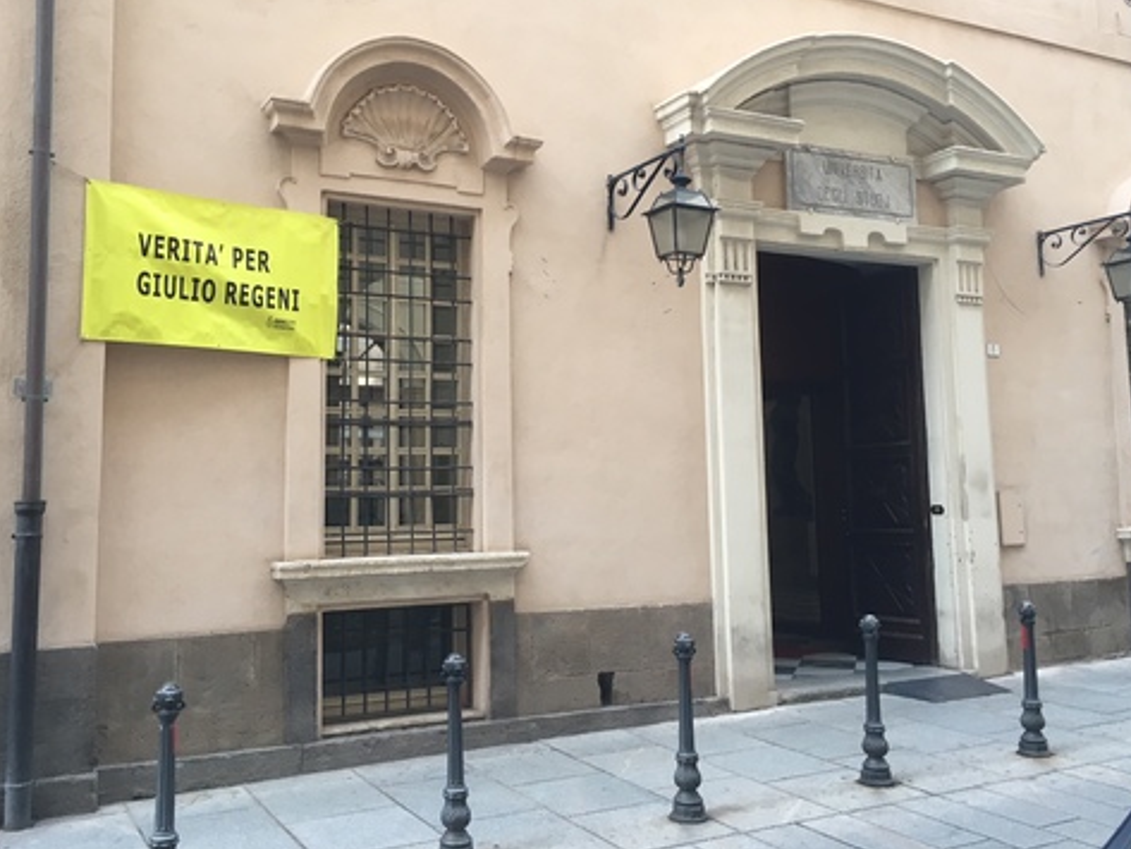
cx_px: 522
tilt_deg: +7.9
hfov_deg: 53.9
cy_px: 366
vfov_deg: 41.7
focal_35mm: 34
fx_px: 1111
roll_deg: +0.2
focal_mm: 4.15
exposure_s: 1/33
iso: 40
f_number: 2.2
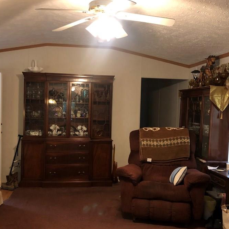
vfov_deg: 43.8
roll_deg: +0.2
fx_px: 284
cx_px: 96
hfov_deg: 43.7
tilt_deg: -1.4
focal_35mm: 38
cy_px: 120
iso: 100
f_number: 1.8
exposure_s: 1/15
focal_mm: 4
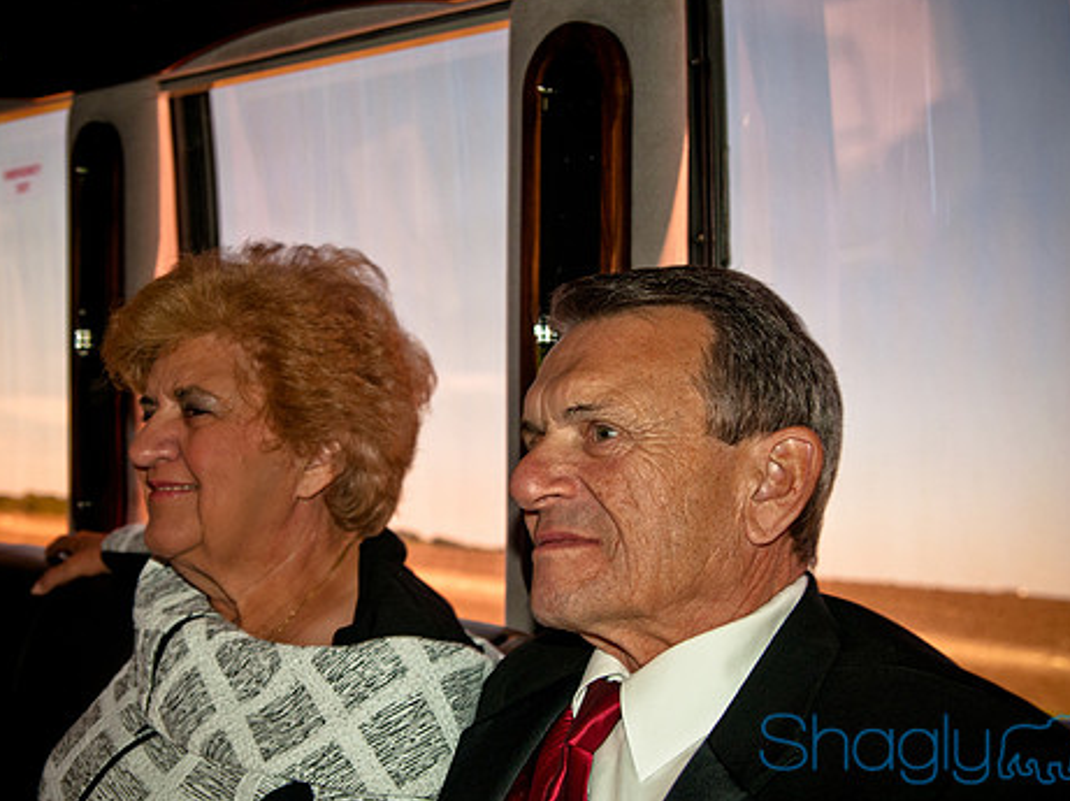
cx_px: 457
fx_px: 1625
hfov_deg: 36.4
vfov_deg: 27.7
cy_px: 414
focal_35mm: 53
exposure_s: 1/60
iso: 400
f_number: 4
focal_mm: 29
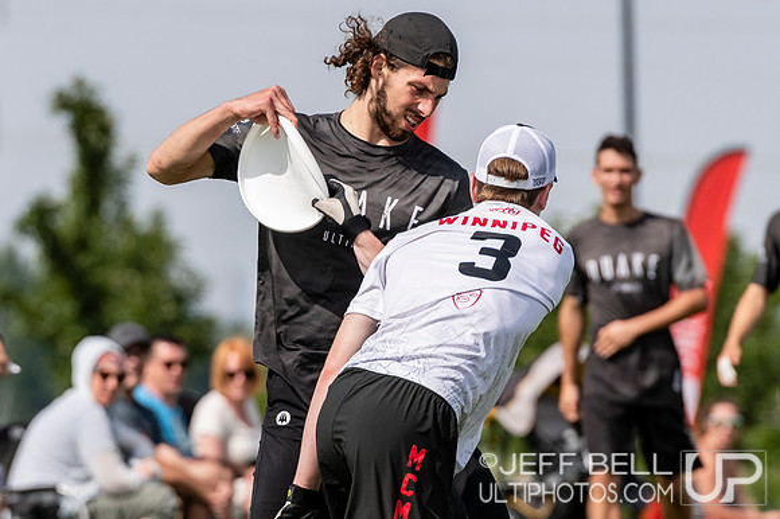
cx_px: 329
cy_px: 360
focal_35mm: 525
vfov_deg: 2.6
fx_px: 11371
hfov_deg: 3.9
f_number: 4
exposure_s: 1/2500
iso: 200
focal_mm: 200
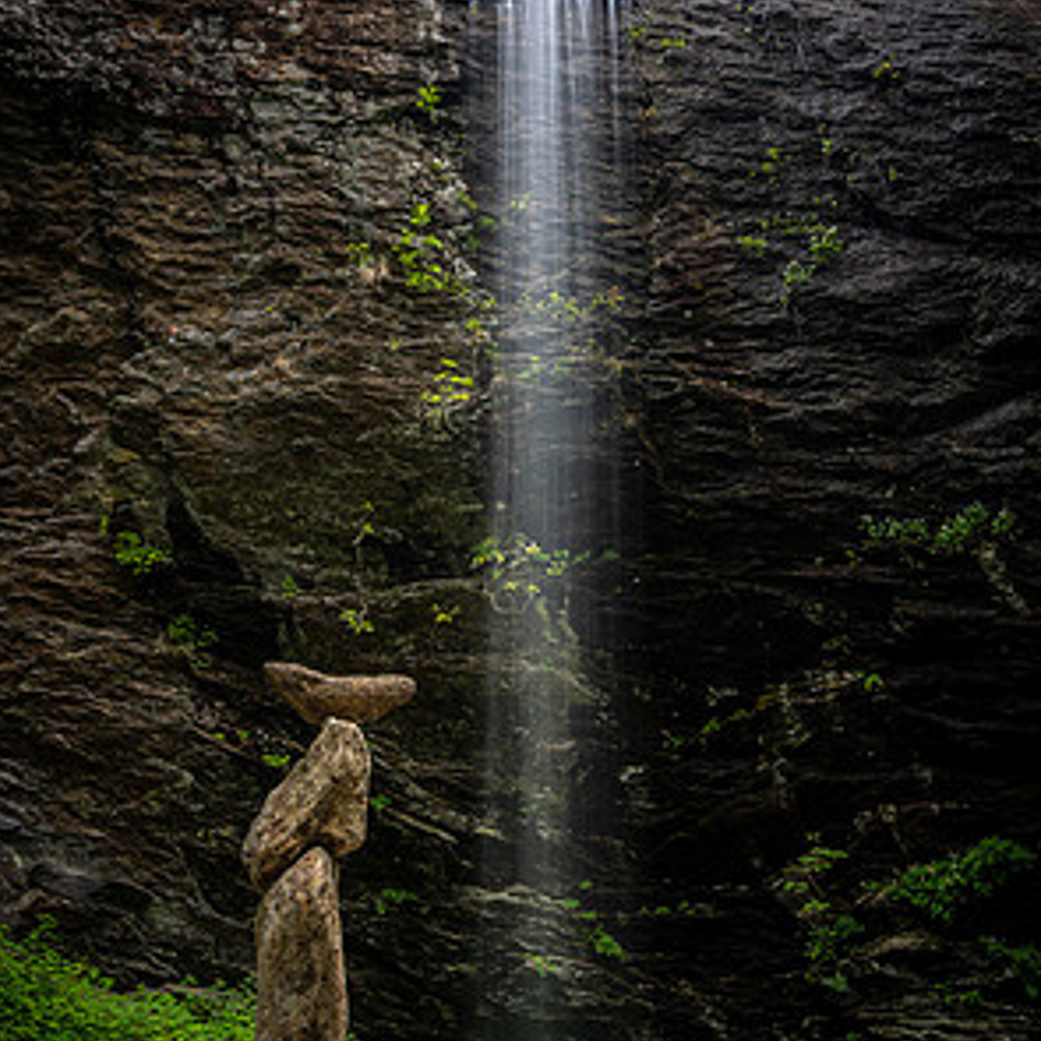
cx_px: 526
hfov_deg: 47.2
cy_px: 558
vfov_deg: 47.2
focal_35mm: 35
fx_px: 1191
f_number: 16
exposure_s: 1/1.67
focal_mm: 27
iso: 100
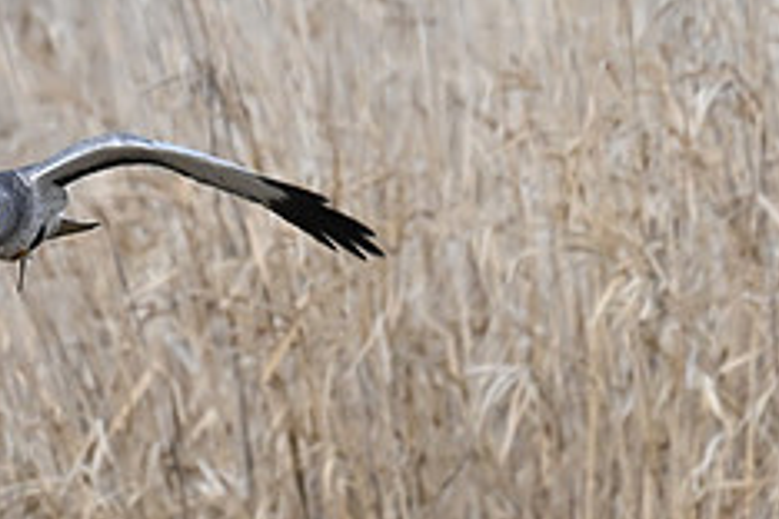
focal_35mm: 1983
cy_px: 474
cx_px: 260
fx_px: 42907
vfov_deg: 0.7
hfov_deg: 1.0
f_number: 6.3
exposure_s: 1/800
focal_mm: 800
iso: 640
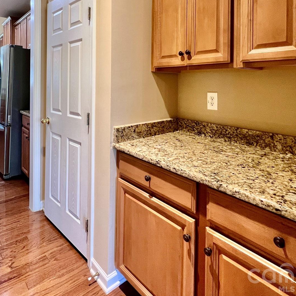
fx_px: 213
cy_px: 84
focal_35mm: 22
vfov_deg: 66.5
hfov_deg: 69.4
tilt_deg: -0.7
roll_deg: -0.5
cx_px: 131
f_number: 1.8
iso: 250
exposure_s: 1/60
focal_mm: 1.57
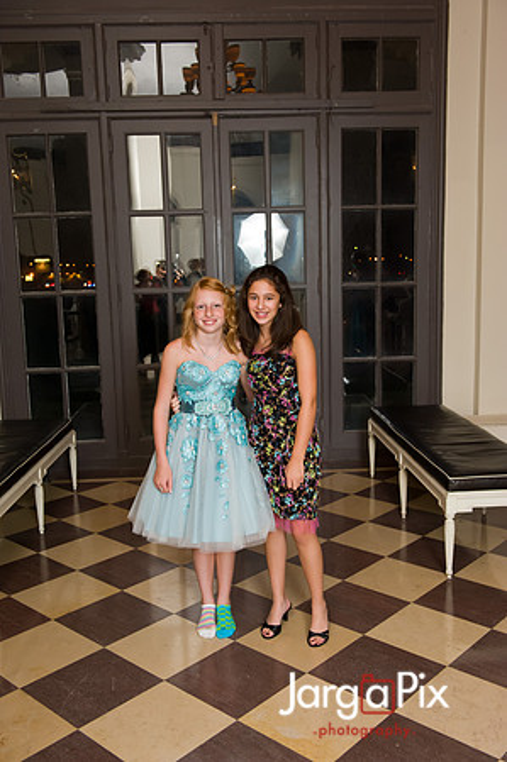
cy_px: 381
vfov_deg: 54.5
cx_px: 254
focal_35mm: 35
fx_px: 741
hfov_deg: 37.8
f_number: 5.6
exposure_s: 1/125
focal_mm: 35
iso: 1600
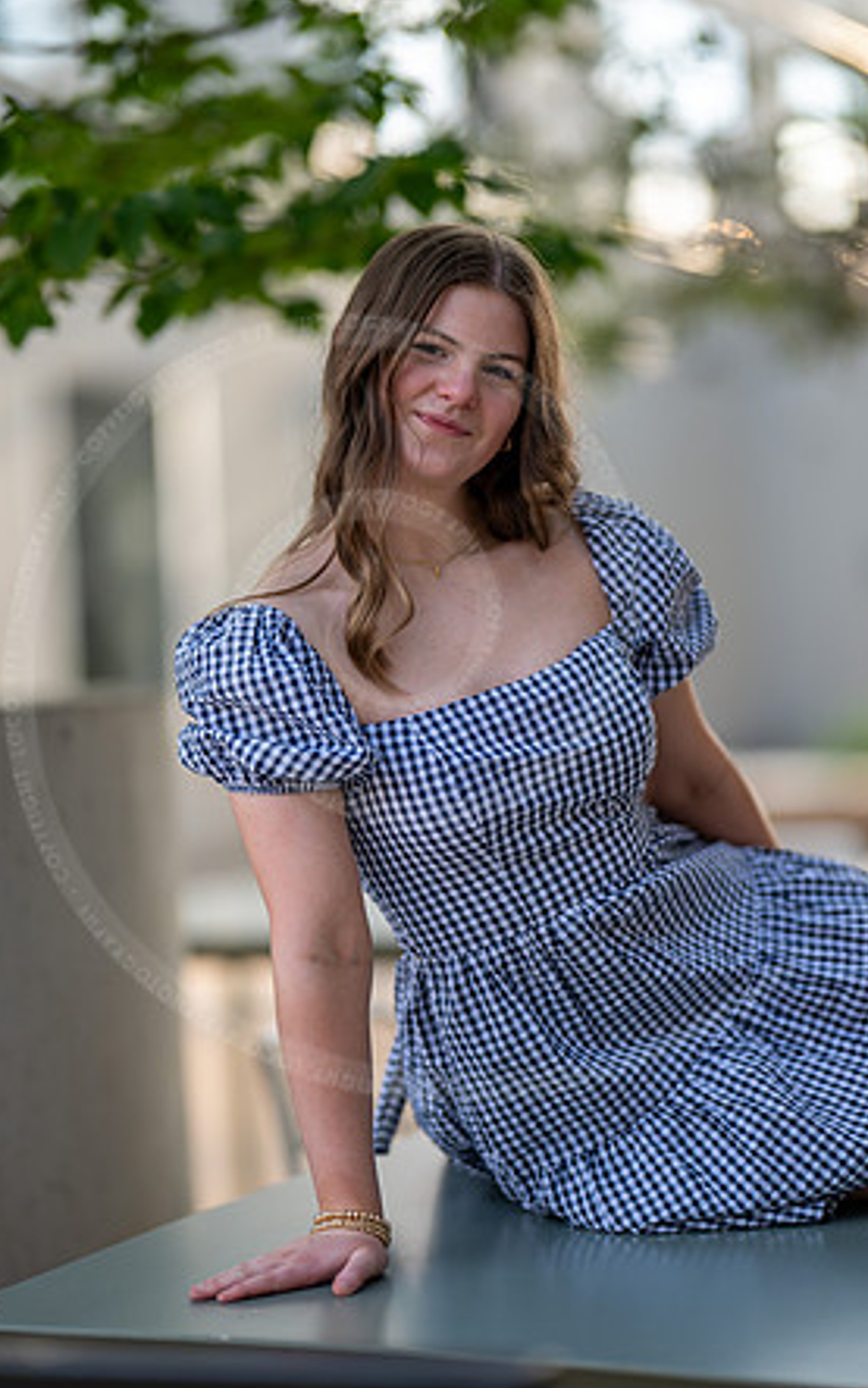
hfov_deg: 14.9
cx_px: 426
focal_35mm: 88
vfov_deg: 23.6
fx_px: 3330
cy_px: 696
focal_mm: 85
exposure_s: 1/1600
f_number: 1.2
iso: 200
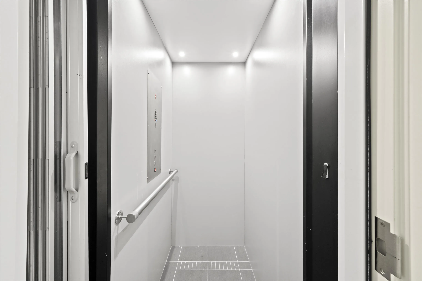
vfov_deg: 85.4
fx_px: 152
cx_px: 211
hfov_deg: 108.3
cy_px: 140
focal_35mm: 13
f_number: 7.1
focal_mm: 13
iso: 400
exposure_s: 1/1.25
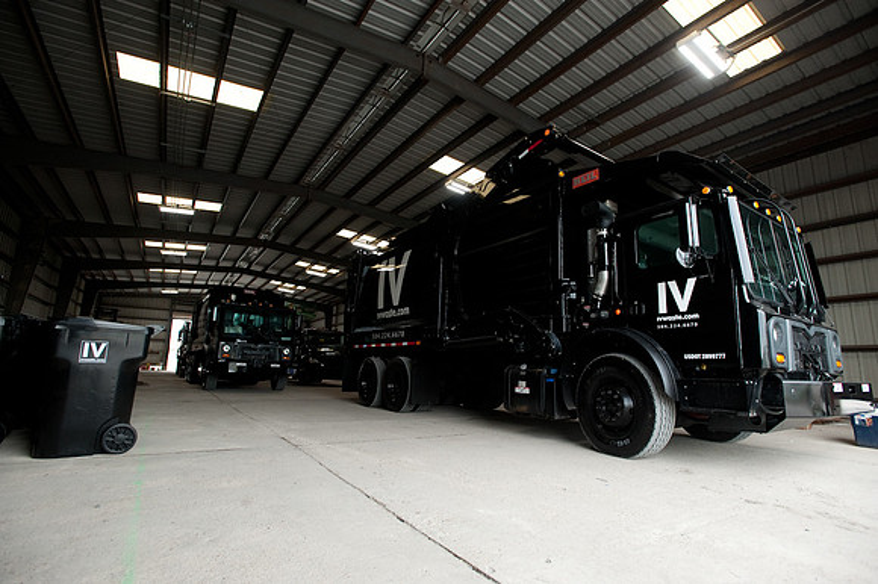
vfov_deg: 70.4
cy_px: 292
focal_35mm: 17
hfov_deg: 93.3
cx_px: 439
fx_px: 414
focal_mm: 17
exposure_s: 1/160
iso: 640
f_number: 5.6
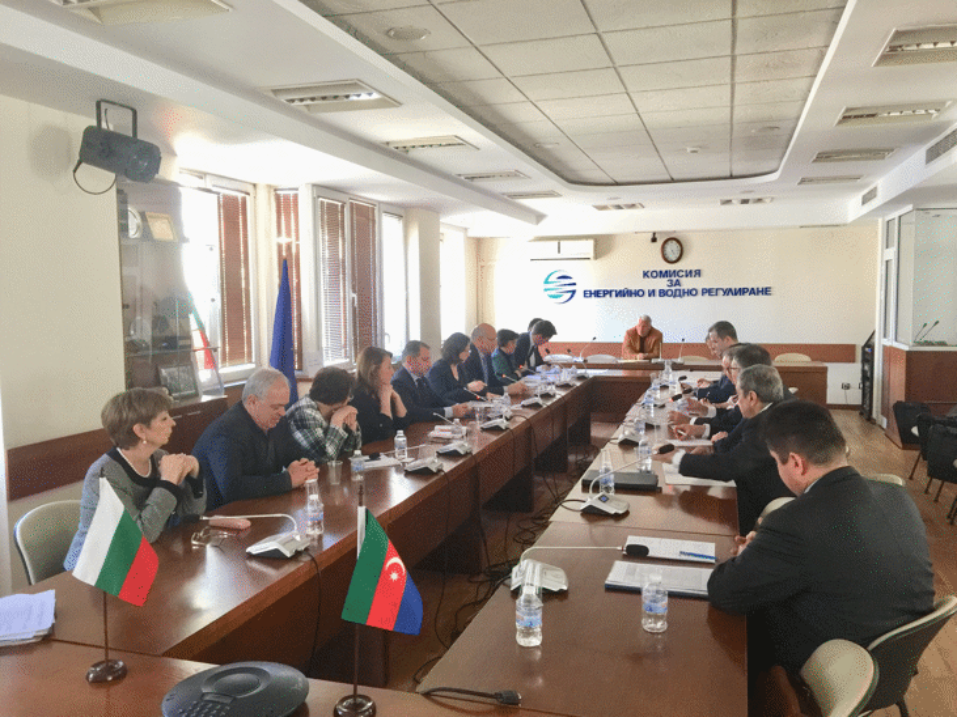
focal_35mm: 29
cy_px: 358
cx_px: 478
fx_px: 802
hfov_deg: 61.7
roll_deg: -0.2
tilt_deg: -3.9
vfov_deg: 48.2
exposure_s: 1/17
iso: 125
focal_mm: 4.15
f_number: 2.2
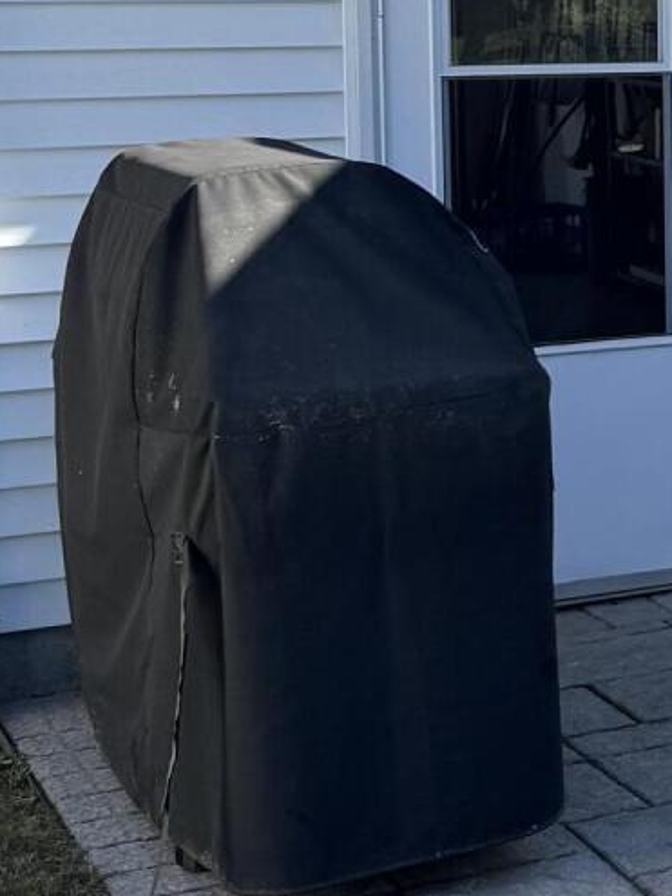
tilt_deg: -4.5
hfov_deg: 13.8
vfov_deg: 19.9
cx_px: 1150
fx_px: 2512
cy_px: 112
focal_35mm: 97
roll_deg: +0.9
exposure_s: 1/1869
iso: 80
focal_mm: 6.76
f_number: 1.78
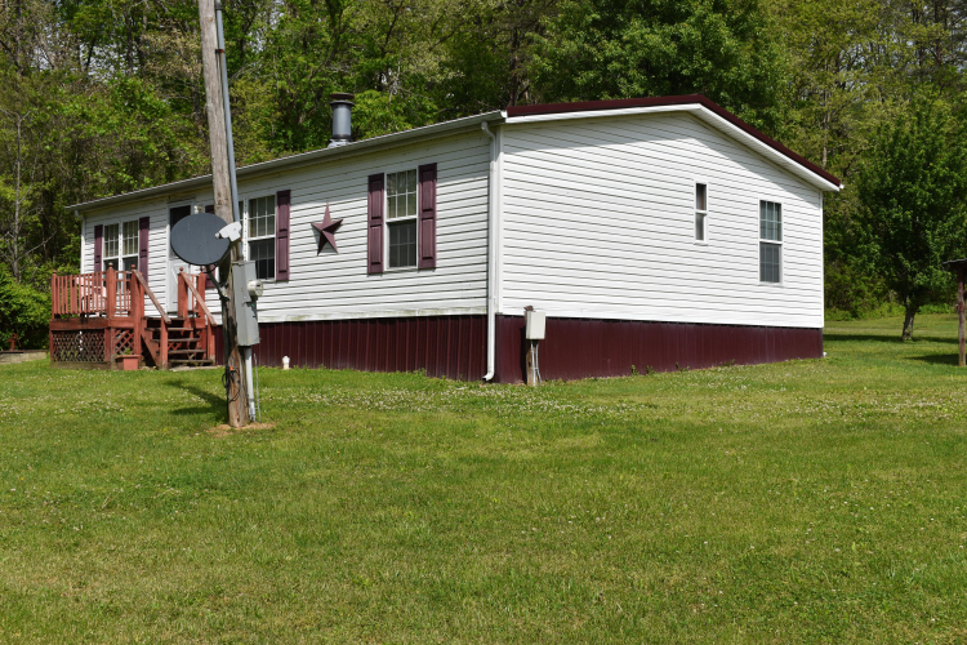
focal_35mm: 42
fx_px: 1128
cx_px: 484
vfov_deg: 31.9
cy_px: 322
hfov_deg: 46.4
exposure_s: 1/400
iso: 100
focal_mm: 28
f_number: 10
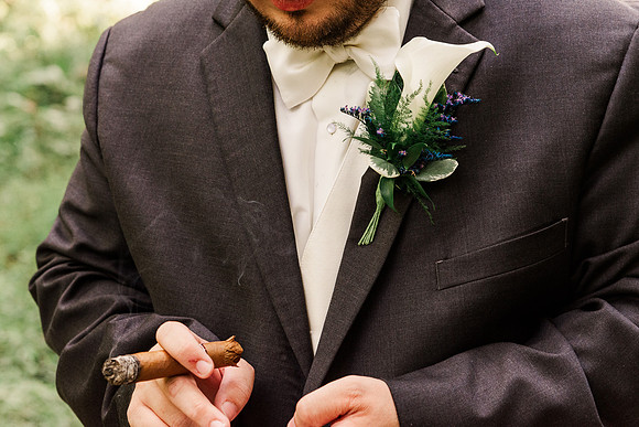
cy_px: 214
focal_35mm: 84
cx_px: 320
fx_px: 1491
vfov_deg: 16.3
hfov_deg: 24.2
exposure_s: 1/200
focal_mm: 56
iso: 1250
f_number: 4.5
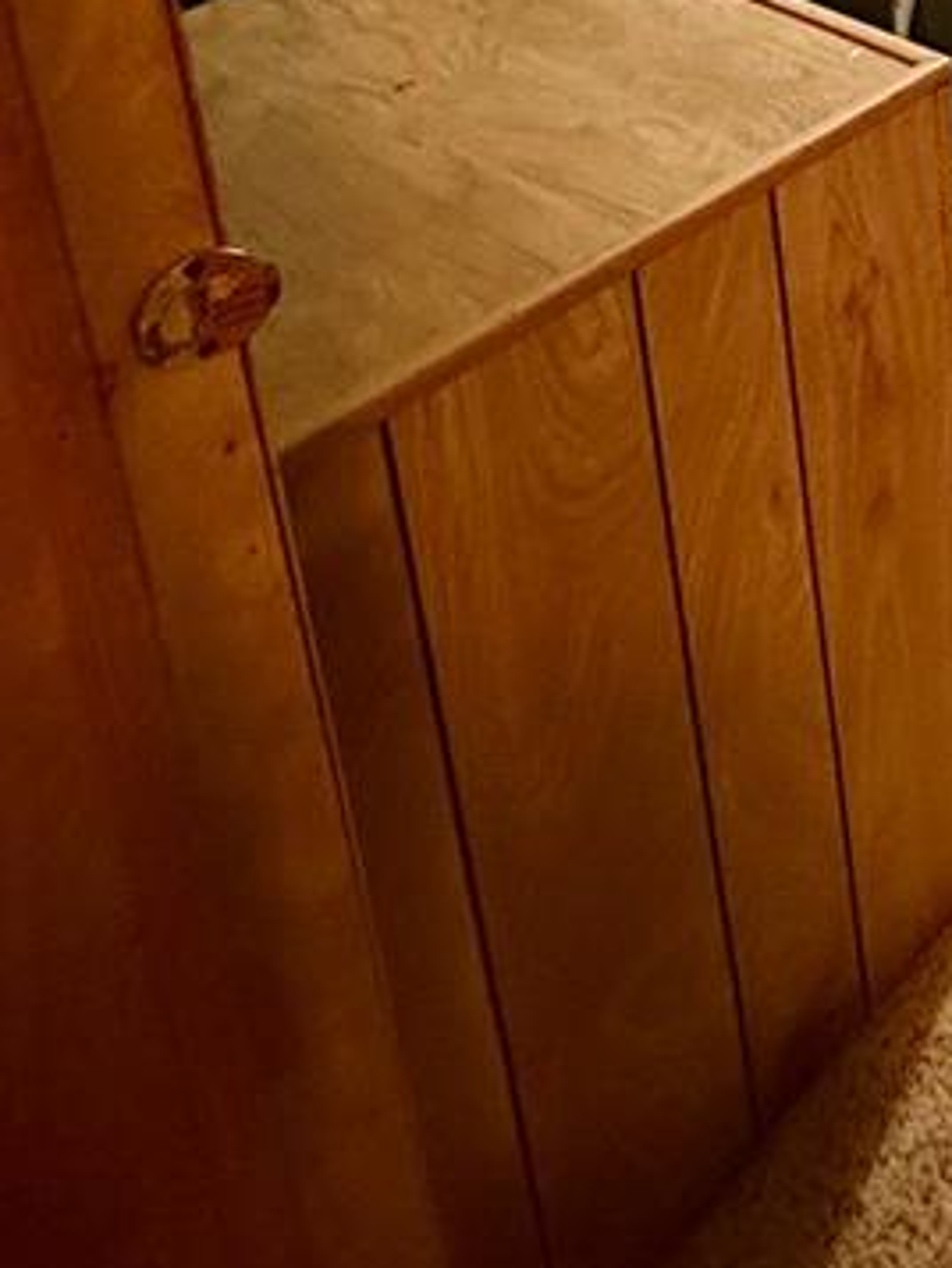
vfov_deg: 31.2
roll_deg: -0.1
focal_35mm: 47
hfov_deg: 24.2
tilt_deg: -14.9
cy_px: -384
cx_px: 1428
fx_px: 1722
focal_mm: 2.22
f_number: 2.2
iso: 1000
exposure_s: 1/40
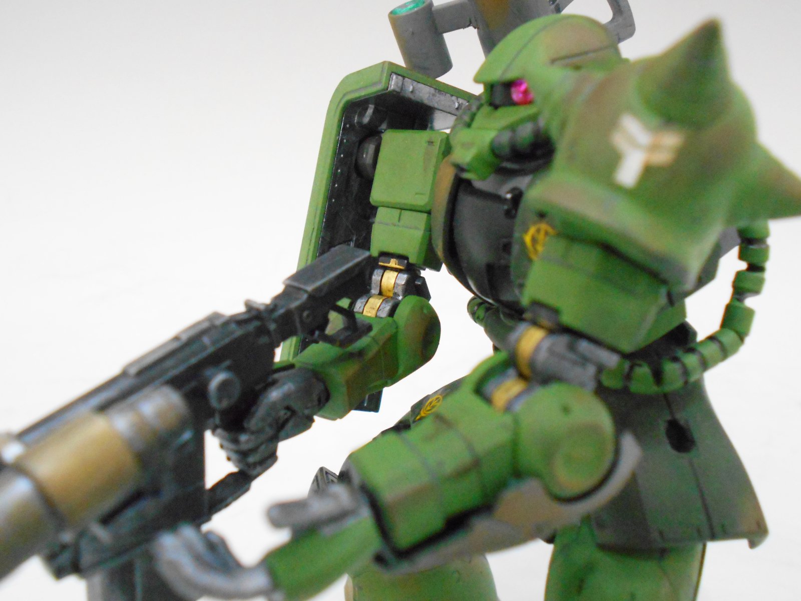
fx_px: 787
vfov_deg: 41.8
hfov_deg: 54.0
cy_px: 300
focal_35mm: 34
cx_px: 400
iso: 800
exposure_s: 1/160
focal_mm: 5.8
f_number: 3.6
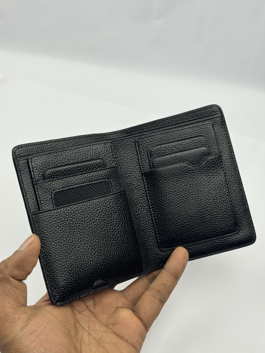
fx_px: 490
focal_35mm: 48
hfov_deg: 30.3
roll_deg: +2.0
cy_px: 176
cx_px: 132
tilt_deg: -42.0
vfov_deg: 39.7
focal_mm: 6.76
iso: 64
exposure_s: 1/409
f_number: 1.78
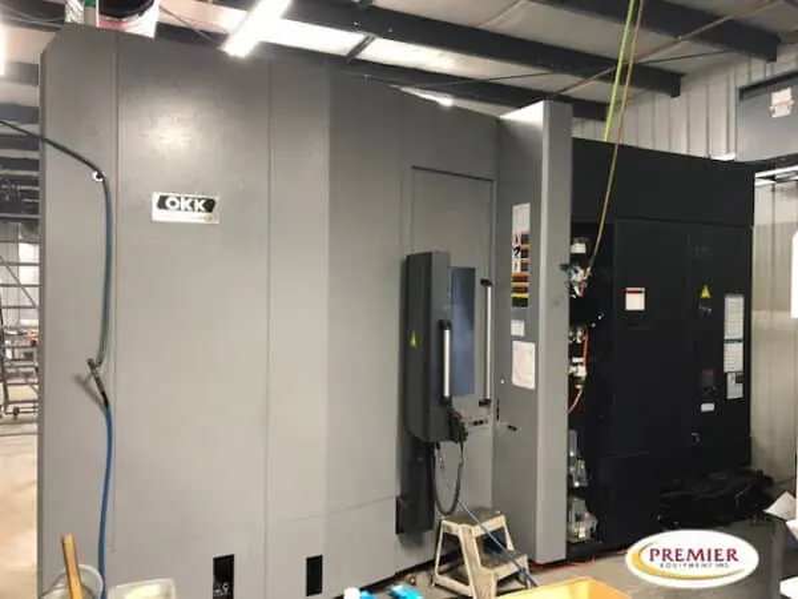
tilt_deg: -0.3
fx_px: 645
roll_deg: -0.8
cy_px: 300
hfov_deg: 63.4
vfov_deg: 49.7
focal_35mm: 28
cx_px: 399
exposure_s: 1/15
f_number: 1.8
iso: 64
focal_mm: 4
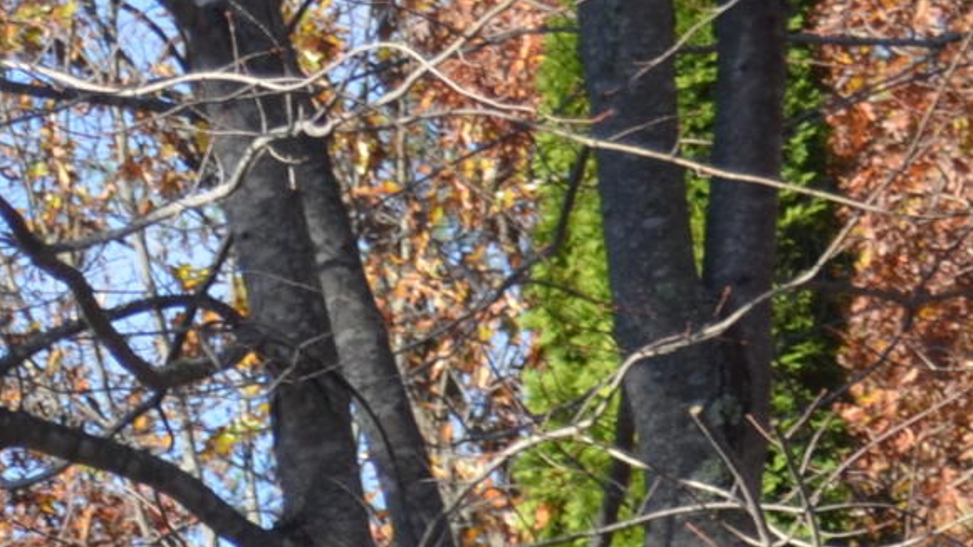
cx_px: -1228
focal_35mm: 308
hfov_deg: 6.7
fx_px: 7945
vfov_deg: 3.8
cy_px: 1623
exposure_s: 1/200
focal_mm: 38
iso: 100
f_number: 5.6
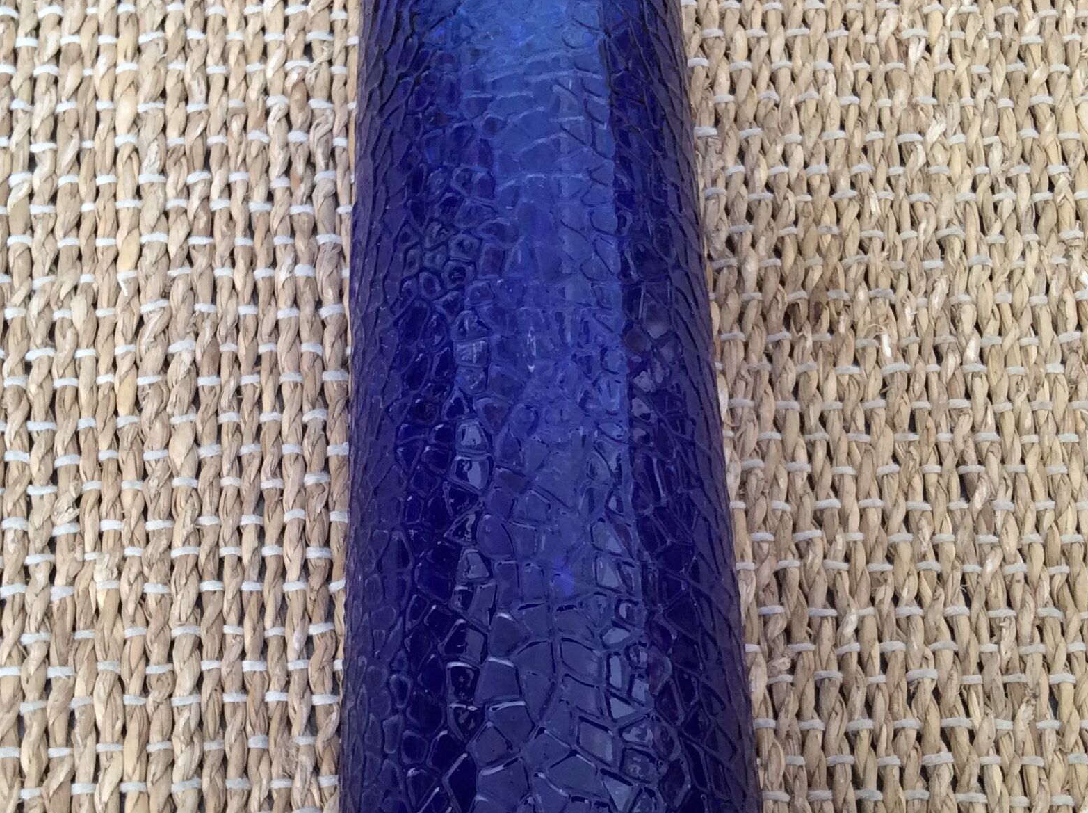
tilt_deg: -68.8
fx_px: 1663
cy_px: 491
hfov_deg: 36.1
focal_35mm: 53
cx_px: 435
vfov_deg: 27.4
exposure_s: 1/24
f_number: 2.4
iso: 80
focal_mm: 3.3
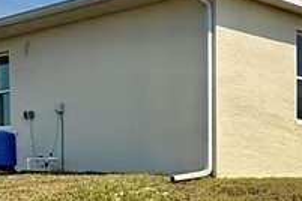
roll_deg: -1.0
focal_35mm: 74
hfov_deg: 22.8
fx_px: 621
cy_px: 206
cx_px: 439
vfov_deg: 17.9
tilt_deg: -3.0
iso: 50
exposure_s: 1/3460
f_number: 2.2
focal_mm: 2.22
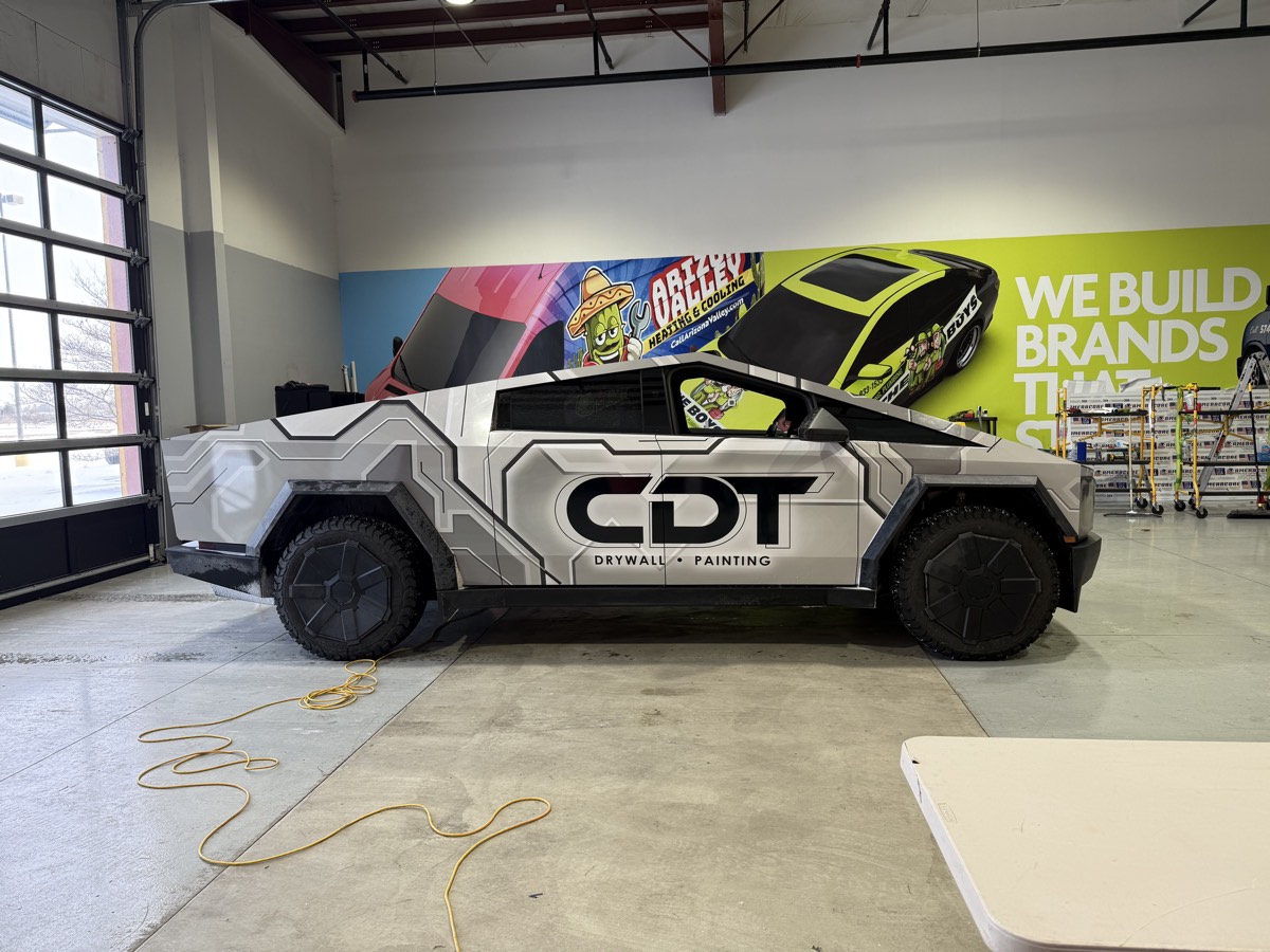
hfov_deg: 71.6
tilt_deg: -4.2
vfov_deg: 56.8
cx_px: 635
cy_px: 476
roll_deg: +1.9
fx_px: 881
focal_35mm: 24
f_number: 1.78
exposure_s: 1/120
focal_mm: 6.76
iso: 64
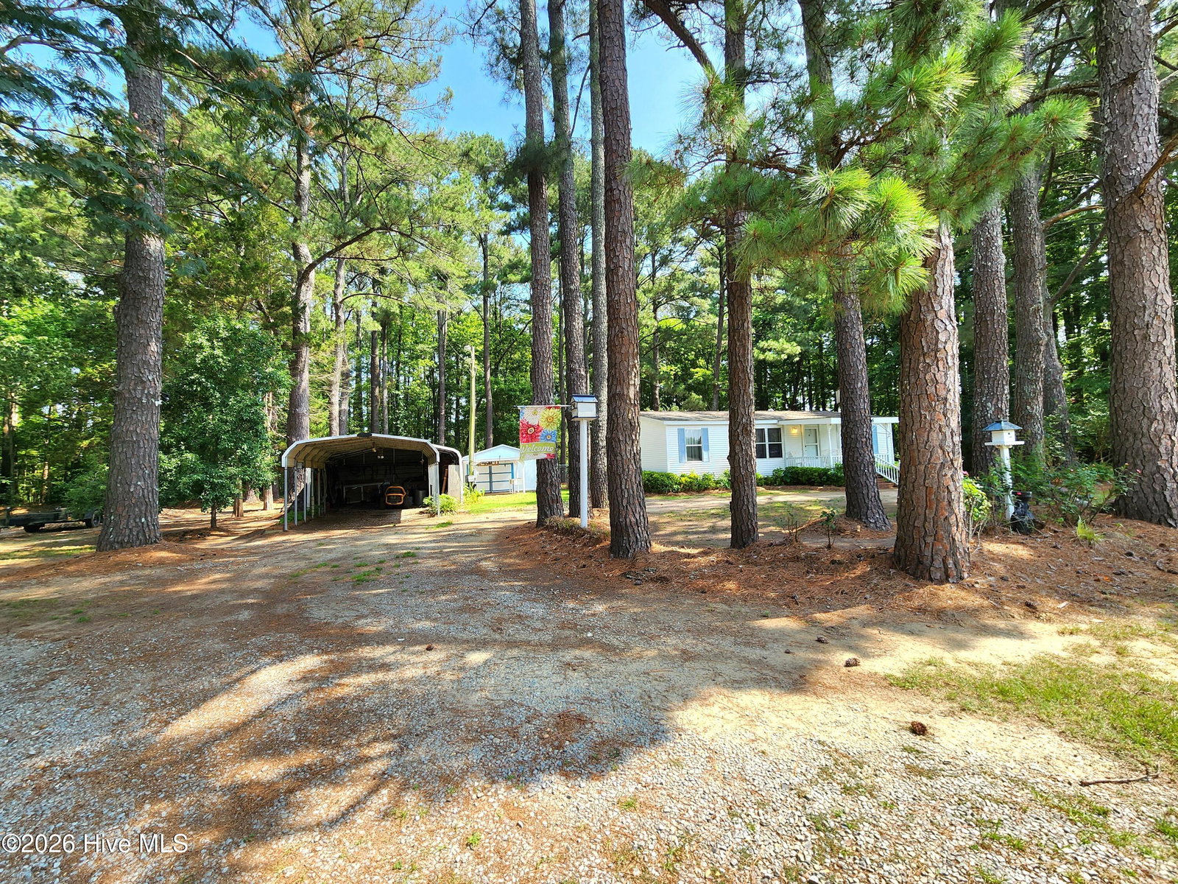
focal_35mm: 13
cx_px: 589
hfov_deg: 106.2
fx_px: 442
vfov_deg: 89.9
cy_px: 442
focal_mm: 2.2
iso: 50
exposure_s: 1/556
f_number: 2.2
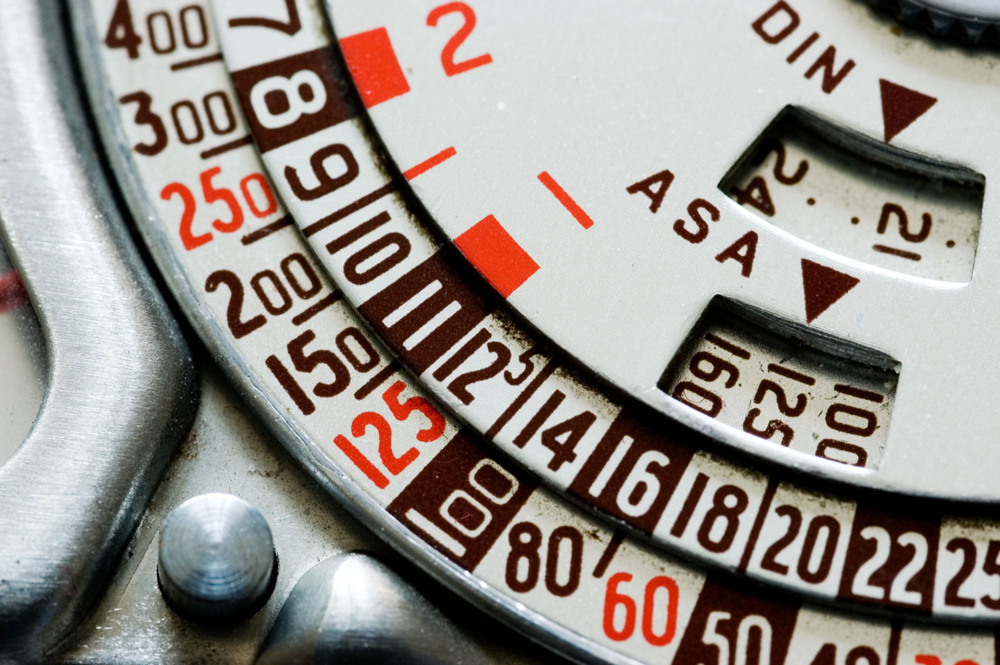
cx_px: 500
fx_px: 4371
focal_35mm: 158
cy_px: 332
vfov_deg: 8.7
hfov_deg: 13.1
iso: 200
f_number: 8
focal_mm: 105
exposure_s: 1/6
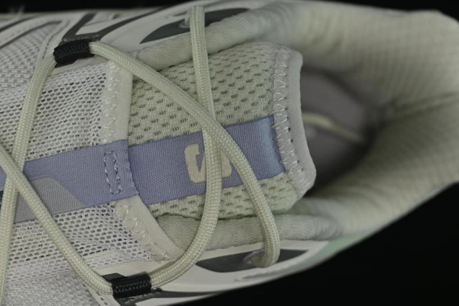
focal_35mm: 75
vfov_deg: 18.2
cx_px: 230
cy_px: 153
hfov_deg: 27.0
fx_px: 956
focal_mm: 50
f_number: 6.3
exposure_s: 1/60
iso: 160
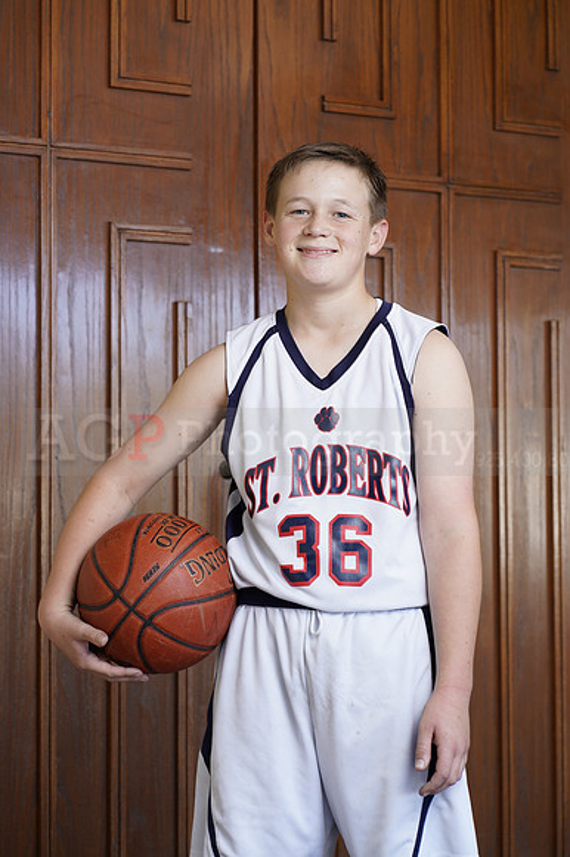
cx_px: 285
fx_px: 2021
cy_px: 428
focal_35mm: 85
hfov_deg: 16.1
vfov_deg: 23.9
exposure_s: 1/60
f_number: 5.6
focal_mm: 85
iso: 200
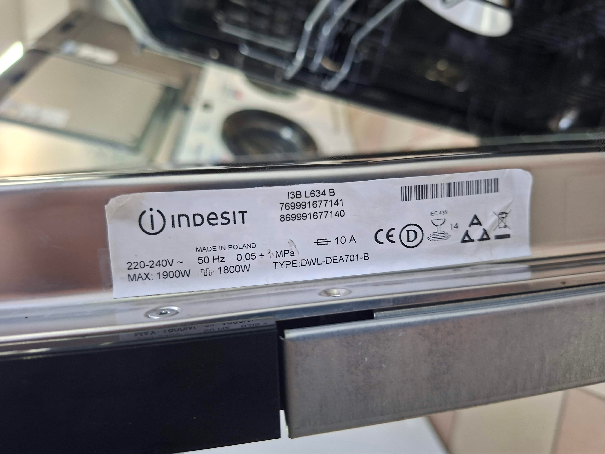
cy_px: 227
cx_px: 302
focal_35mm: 23
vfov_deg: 58.9
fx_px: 402
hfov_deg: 73.9
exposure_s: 1/33
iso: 320
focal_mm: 5.54
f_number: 1.8
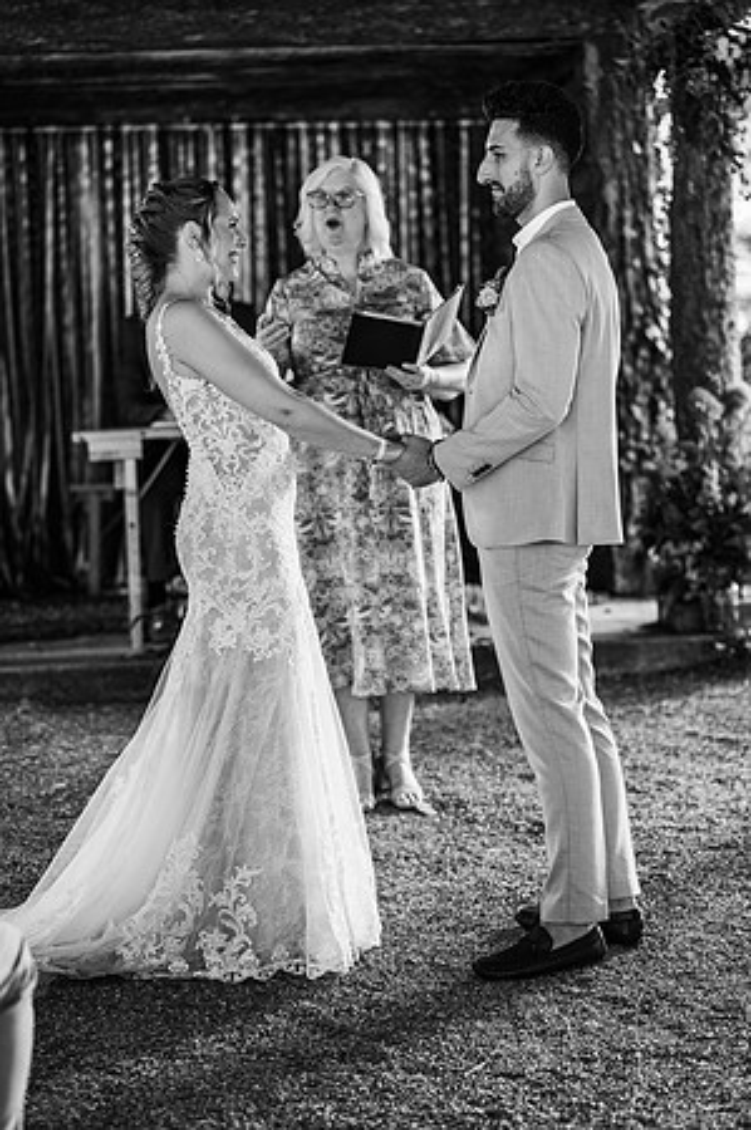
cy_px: 565
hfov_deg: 16.0
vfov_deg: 23.9
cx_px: 376
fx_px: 2666
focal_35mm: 85
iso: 900
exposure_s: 1/200
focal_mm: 85
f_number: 2.2
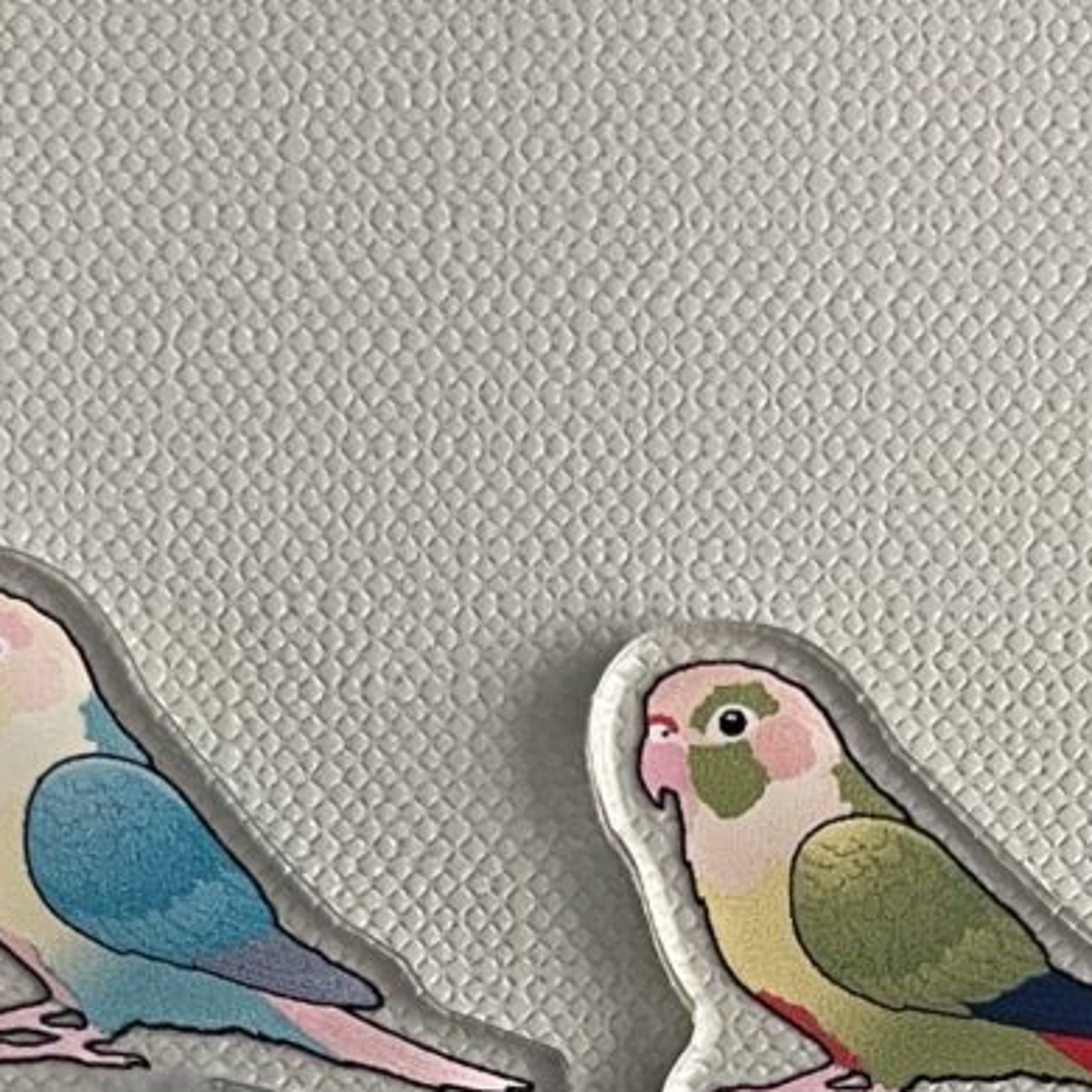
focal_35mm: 113
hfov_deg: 15.4
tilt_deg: -87.3
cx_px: 638
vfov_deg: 14.7
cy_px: 1434
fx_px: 4033
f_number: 1.6
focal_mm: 4.2
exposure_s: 1/83
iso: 125
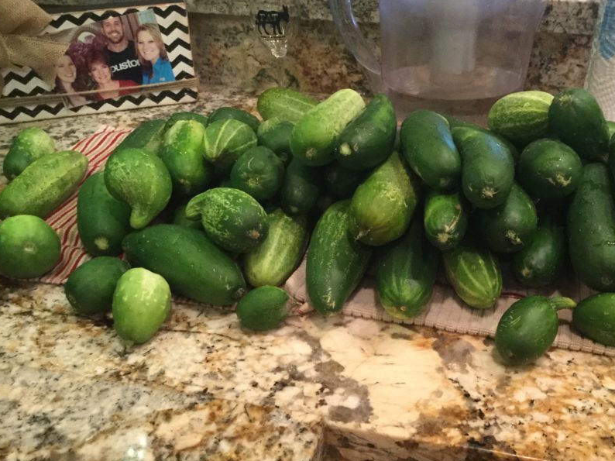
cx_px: 361
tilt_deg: -33.8
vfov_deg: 35.9
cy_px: 241
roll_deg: +0.2
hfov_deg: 46.6
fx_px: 710
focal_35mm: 40
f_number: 2.4
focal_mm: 3.3
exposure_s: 1/20
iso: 200
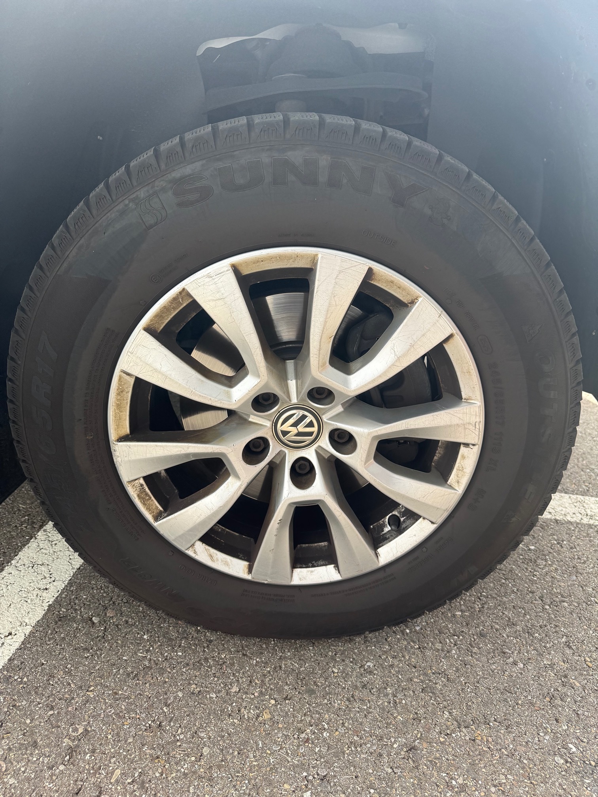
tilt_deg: -23.0
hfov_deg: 56.8
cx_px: 299
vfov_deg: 71.6
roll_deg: -4.3
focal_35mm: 24
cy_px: 398
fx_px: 553
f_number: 1.78
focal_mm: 6.76
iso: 80
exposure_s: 1/735
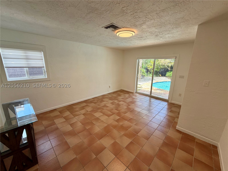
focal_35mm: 14
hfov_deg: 102.1
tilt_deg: -14.4
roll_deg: -1.2
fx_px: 92
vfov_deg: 85.7
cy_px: 86
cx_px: 114
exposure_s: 1/121
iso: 125
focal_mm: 2.22
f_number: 2.2
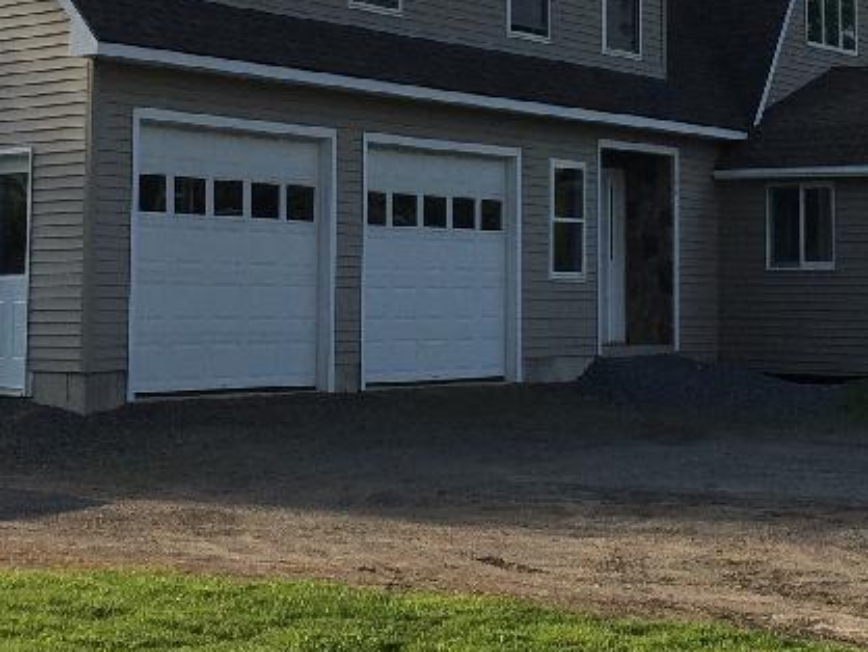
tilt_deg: +5.2
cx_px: 615
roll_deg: -0.6
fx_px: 1781
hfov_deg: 27.1
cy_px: 222
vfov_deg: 20.7
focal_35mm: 71
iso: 32
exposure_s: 1/1319
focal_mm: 4.15
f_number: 2.2
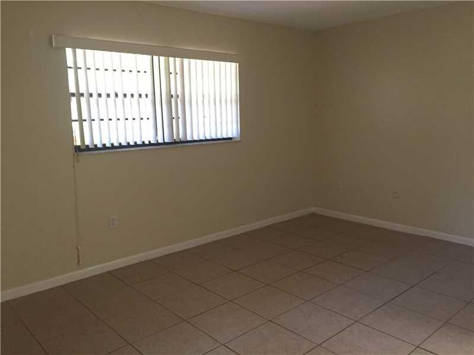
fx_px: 397
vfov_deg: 48.2
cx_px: 237
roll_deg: +1.4
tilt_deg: -9.4
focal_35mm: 29
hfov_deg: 61.7
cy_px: 178
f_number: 2.2
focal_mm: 4.15
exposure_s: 1/20
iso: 250
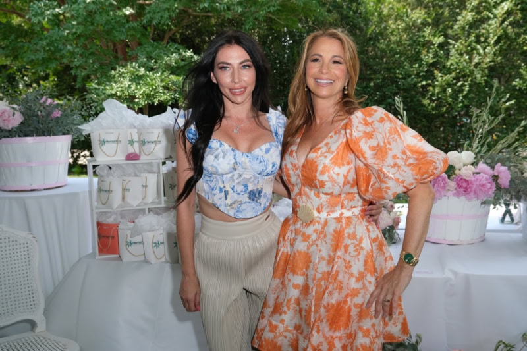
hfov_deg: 57.2
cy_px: 176
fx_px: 483
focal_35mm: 33
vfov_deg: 40.0
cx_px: 264
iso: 200
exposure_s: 1/250
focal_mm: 22.3
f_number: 4.5
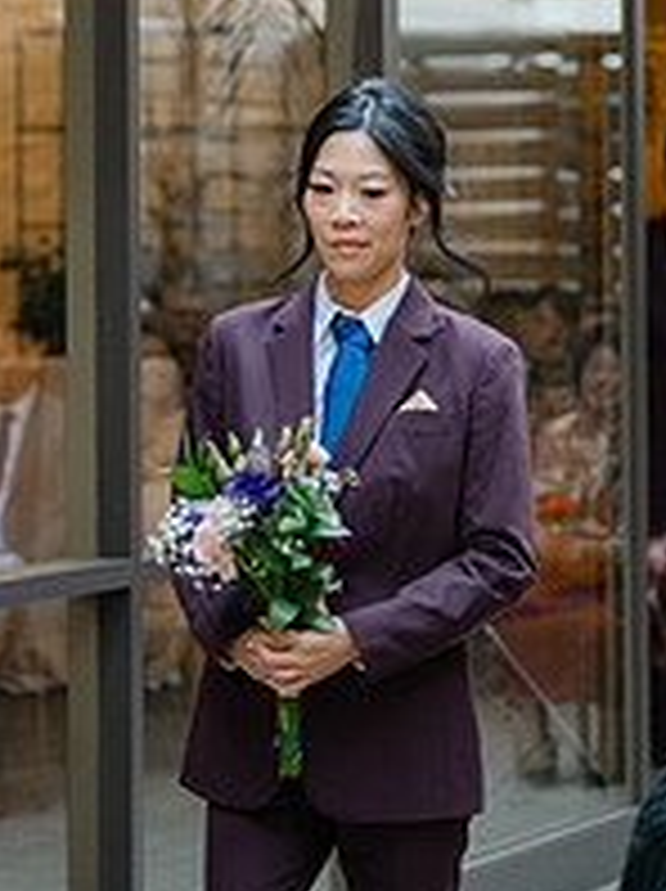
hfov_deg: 9.0
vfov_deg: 12.0
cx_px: 410
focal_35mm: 164
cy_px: 202
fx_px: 4216
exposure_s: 1/160
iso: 250
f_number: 1.8
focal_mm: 50
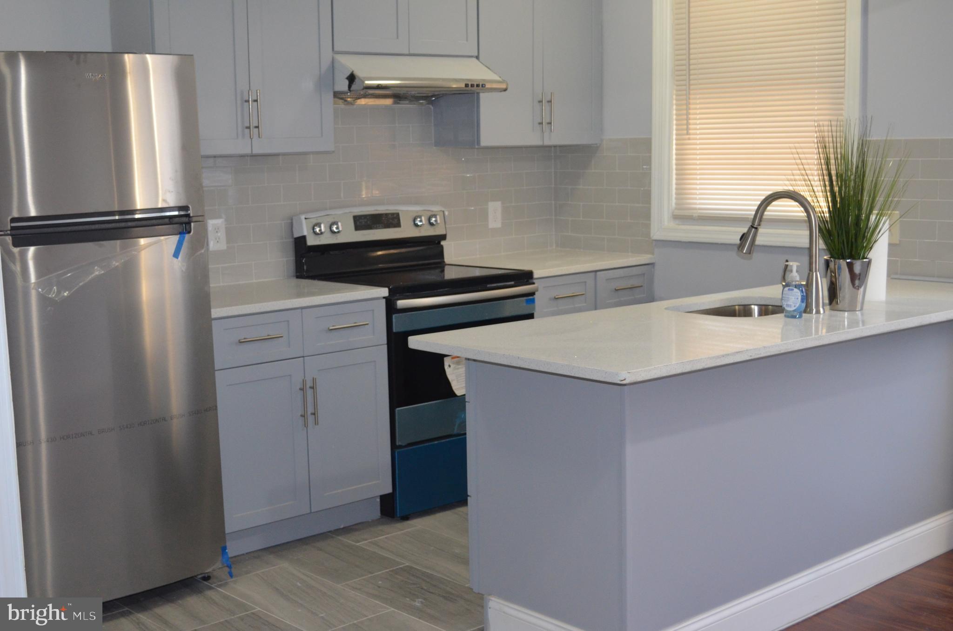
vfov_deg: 27.9
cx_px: 476
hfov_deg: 41.2
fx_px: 1268
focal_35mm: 48
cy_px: 316
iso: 1600
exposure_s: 1/60
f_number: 4.8
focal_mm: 32
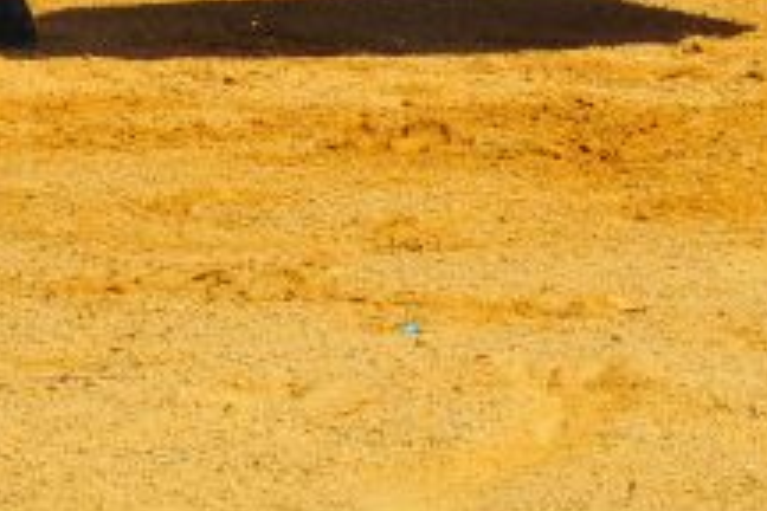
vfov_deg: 2.2
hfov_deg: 3.4
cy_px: -600
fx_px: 13017
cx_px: -149
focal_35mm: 611
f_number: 9.5
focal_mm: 86
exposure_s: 1/350
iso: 200
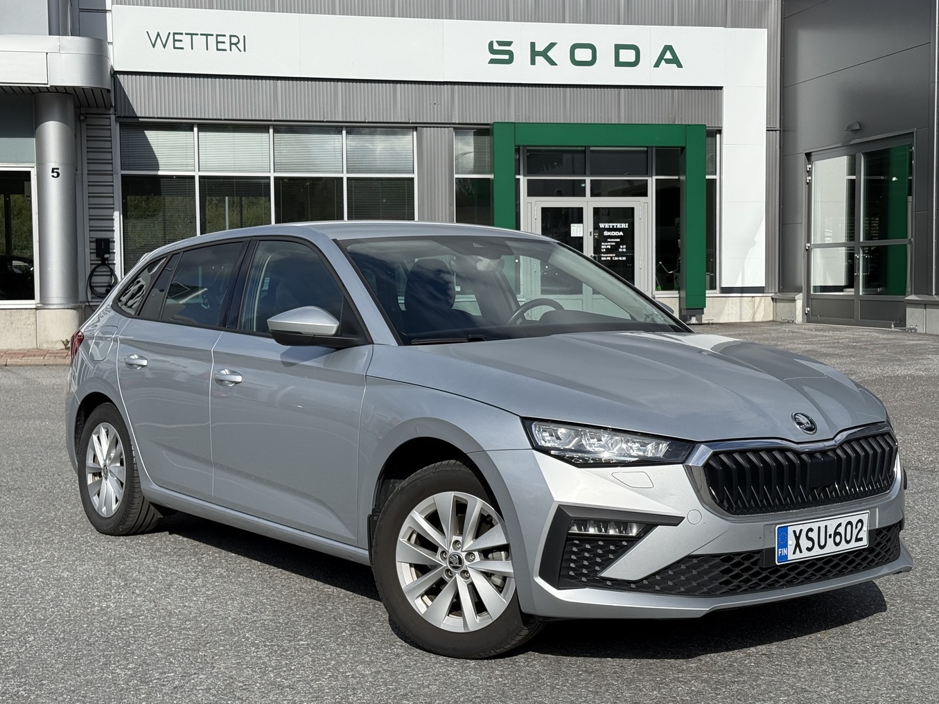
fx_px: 1383
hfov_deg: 37.5
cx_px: 475
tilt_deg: -1.8
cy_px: 334
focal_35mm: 51
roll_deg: +0.4
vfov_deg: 28.6
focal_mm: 6.76
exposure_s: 1/7143
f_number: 1.78
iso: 64
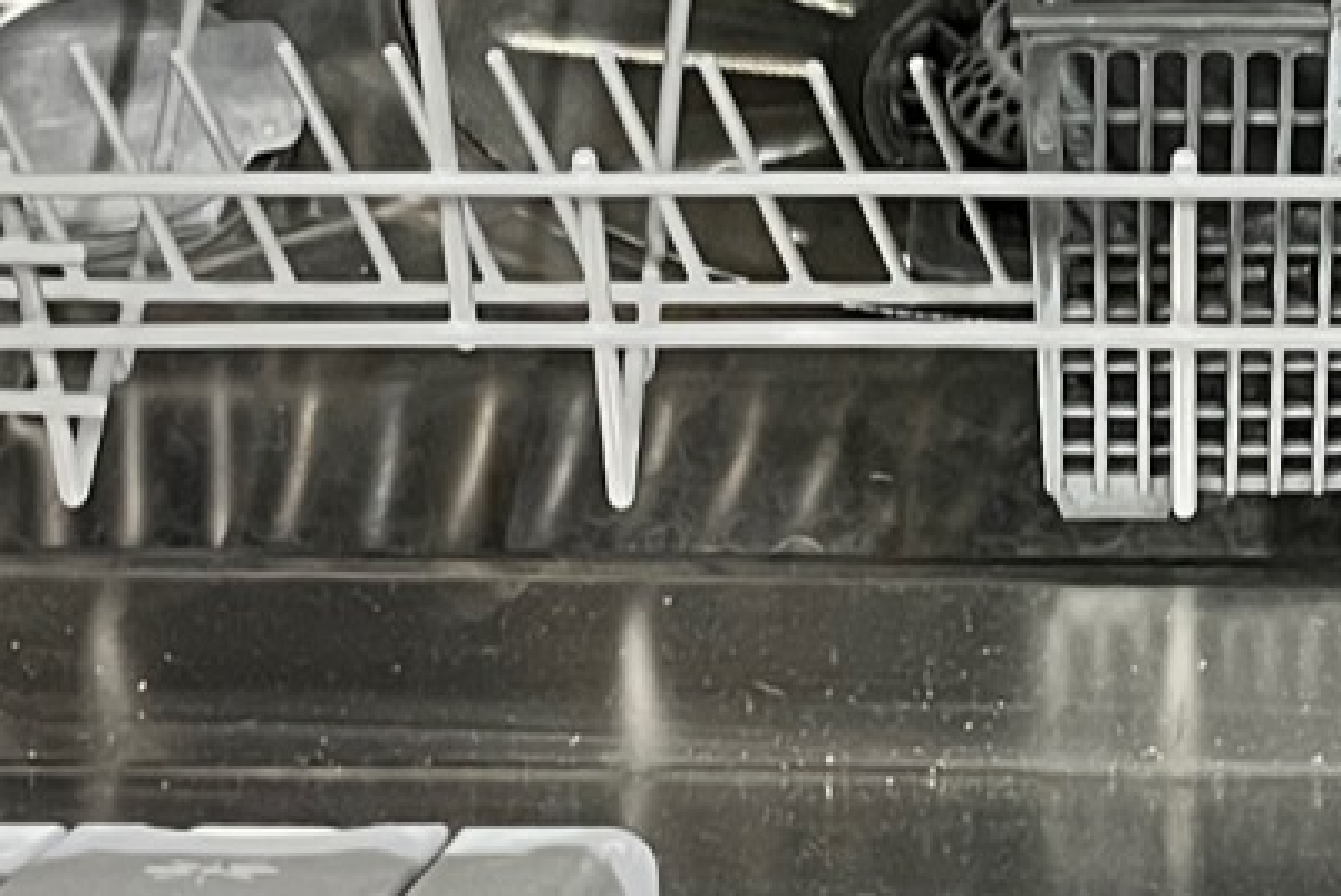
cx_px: 1172
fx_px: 5144
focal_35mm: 138
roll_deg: -1.1
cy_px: -191
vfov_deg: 9.8
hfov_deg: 14.7
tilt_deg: -41.1
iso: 400
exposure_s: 1/33
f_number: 1.6
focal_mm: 5.1
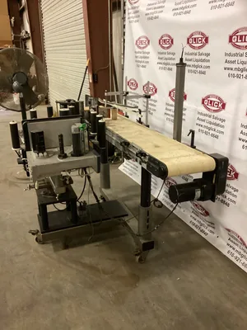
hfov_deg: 45.4
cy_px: 165
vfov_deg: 58.4
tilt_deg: -19.5
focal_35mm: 31
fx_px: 295
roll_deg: +1.6
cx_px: 124
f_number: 2.4
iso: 400
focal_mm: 3.3
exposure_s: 1/40
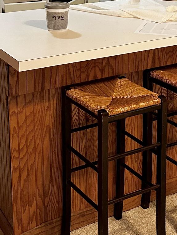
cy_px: 10
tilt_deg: -11.6
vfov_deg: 25.9
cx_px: 89
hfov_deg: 20.4
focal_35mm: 72
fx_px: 491
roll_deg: +0.3
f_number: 1.78
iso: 500
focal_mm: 6.86
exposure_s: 1/60
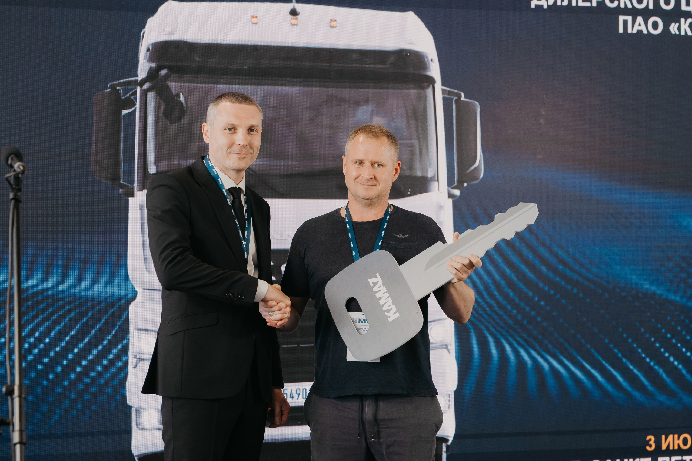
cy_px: 230
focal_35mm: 70
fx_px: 1346
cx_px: 346
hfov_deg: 28.8
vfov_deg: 19.5
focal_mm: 70
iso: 500
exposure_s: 1/125
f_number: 4.5
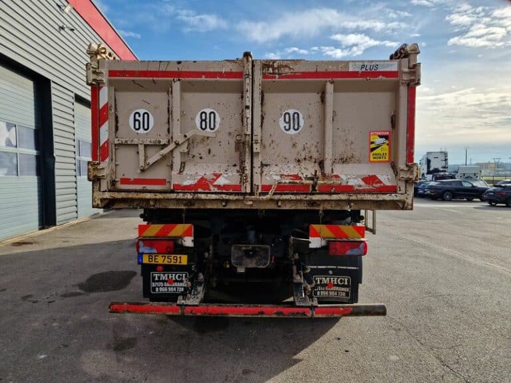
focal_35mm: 23
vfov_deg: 58.9
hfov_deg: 73.9
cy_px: 192
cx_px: 256
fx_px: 340
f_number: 1.8
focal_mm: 5.4
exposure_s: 1/1272
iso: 50
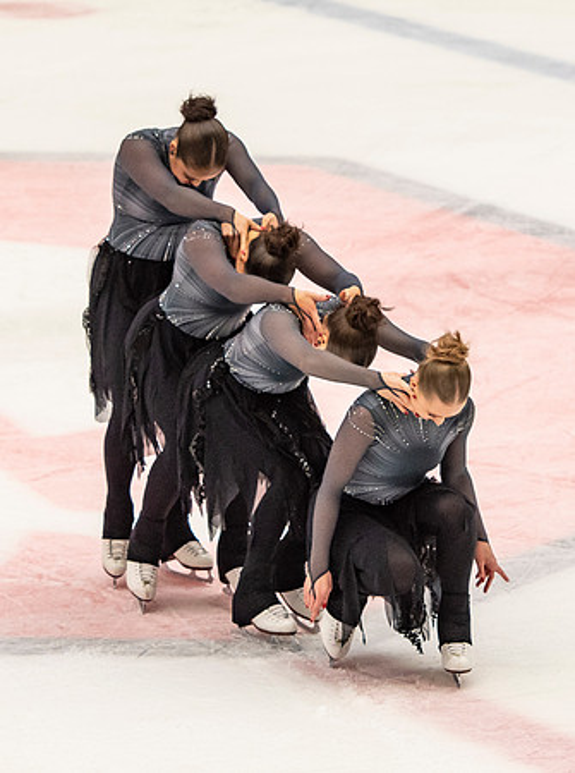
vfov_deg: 6.3
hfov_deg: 4.7
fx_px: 7009
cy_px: 340
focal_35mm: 315
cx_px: 284
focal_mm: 122
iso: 900
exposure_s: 1/500
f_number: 4
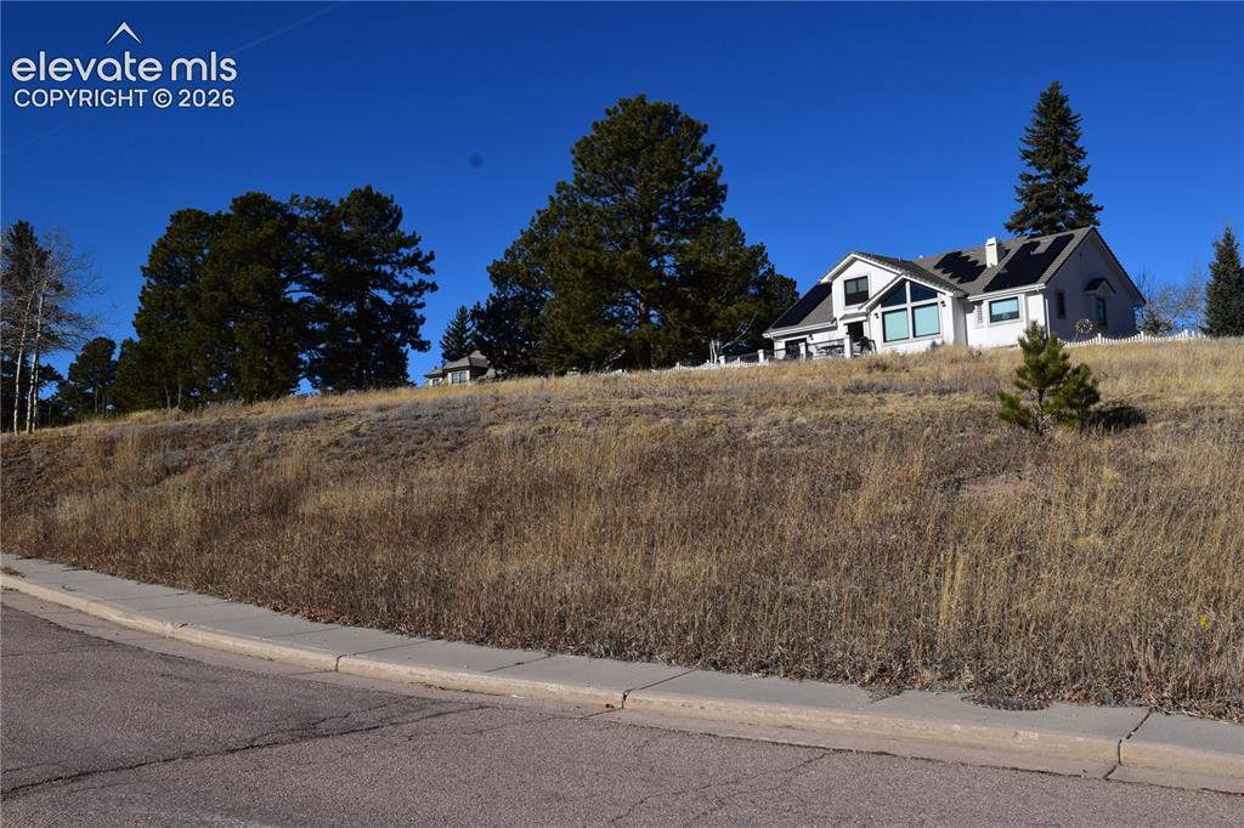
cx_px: 622
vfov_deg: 35.5
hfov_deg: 51.3
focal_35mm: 38
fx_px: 1295
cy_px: 414
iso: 320
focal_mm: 25
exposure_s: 1/500
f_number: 11
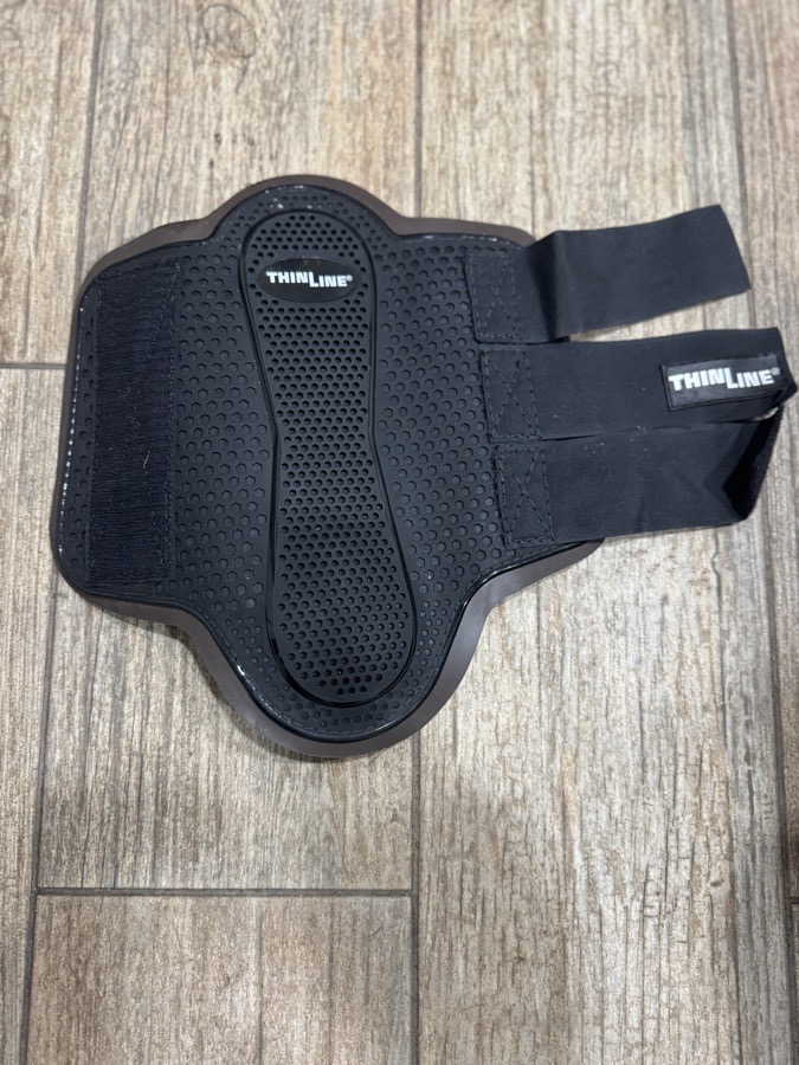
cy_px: 532
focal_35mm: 24
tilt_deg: -81.9
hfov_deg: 56.8
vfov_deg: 71.6
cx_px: 400
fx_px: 739
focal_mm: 6.76
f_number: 1.78
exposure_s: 1/60
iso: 400
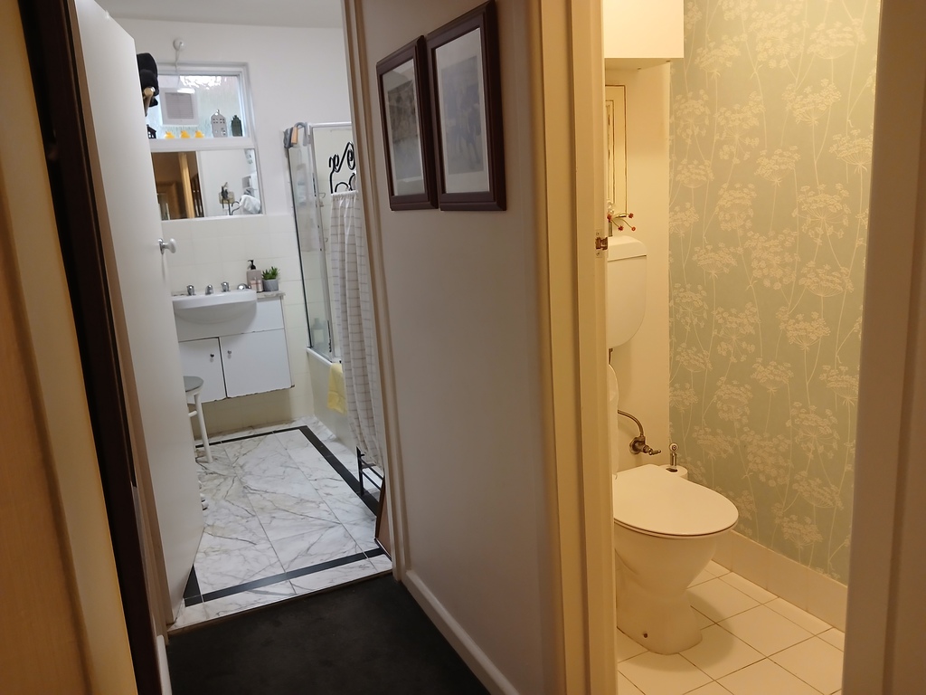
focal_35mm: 27
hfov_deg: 65.3
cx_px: 463
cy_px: 348
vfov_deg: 51.4
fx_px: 722
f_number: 1.8
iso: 200
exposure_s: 1/33.3
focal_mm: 3.98
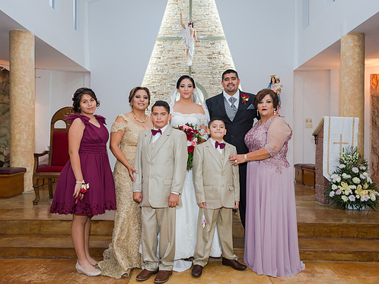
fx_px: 307
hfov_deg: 63.4
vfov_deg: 49.8
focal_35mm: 28
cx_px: 188
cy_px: 142
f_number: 3.5
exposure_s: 1/100
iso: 1600
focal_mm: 25
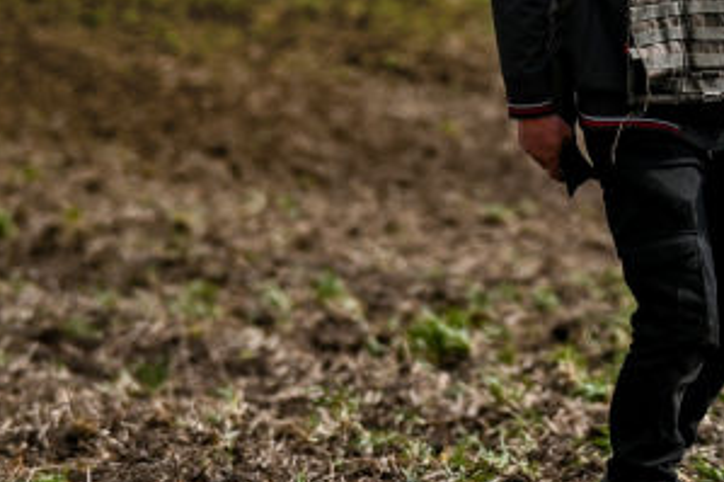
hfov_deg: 3.0
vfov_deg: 2.0
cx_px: 1065
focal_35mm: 685
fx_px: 13768
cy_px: -149
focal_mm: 200
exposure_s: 1/2000
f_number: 5
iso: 100
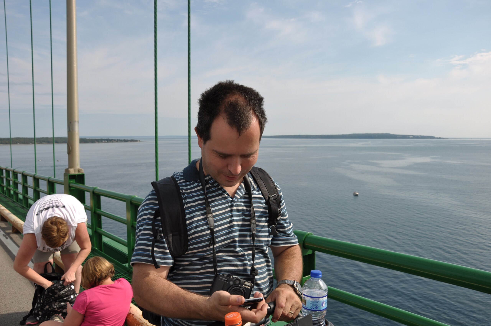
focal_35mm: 32
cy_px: 163
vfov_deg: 41.6
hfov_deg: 59.6
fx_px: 429
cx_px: 246
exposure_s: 1/400
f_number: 8
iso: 100
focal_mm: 21
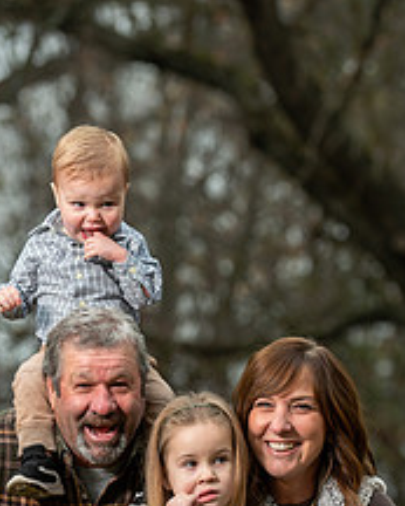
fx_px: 4102
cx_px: 169
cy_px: 469
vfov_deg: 7.0
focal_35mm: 274
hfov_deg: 5.7
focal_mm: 140
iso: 200
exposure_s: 1/125
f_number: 4
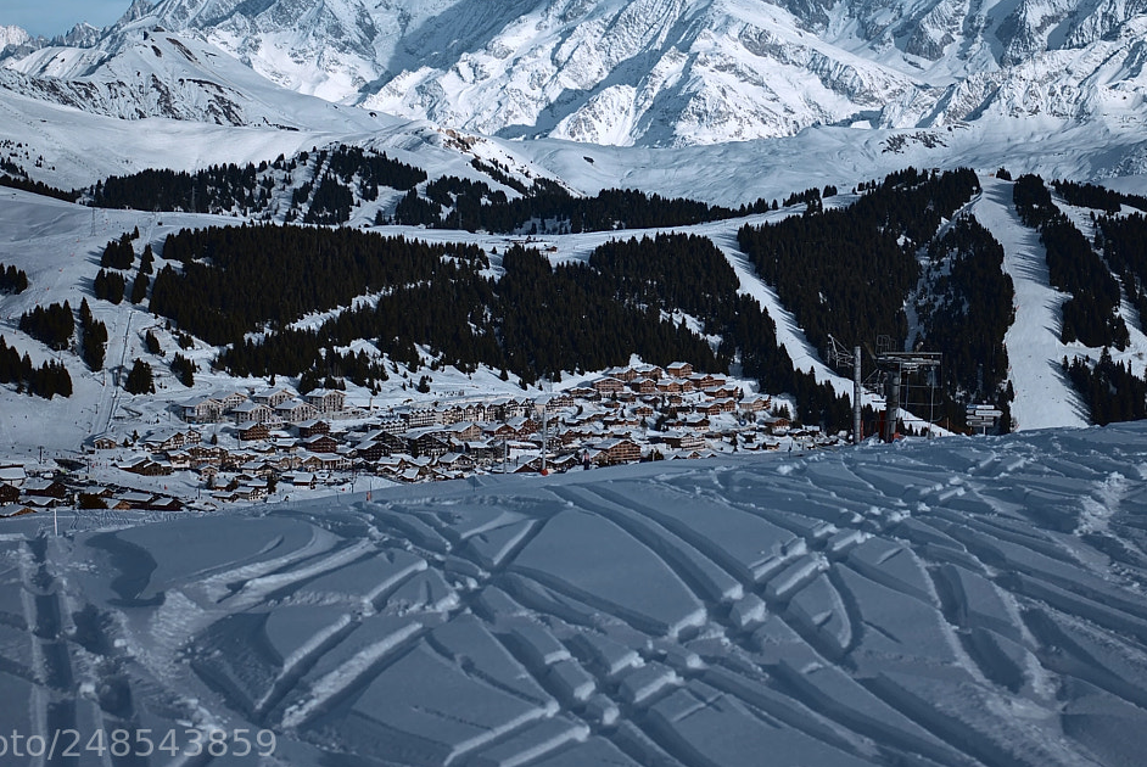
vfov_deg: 15.2
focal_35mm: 90
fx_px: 2870
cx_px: 614
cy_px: 187
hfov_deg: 22.6
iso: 200
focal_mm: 35
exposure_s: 1/2700
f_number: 2
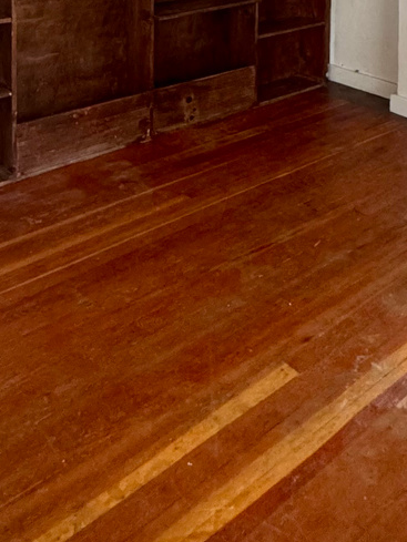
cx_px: 257
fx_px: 689
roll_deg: -0.5
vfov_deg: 34.7
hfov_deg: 32.7
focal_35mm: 44
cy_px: -100
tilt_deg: -3.2
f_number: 2.2
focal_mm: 2.22
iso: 500
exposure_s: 1/60
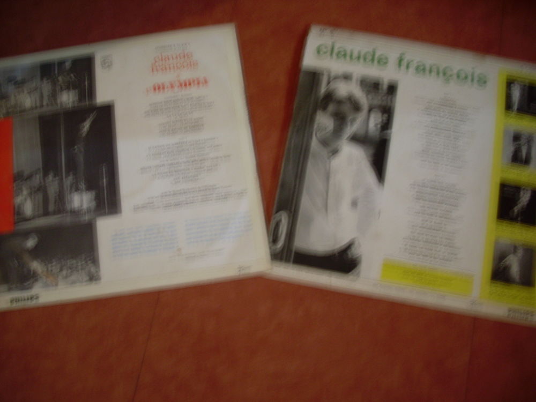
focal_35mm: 38
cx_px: 268
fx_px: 588
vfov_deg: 37.7
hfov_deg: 49.0
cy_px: 201
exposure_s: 1/1.43
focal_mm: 6.3
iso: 80
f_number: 3
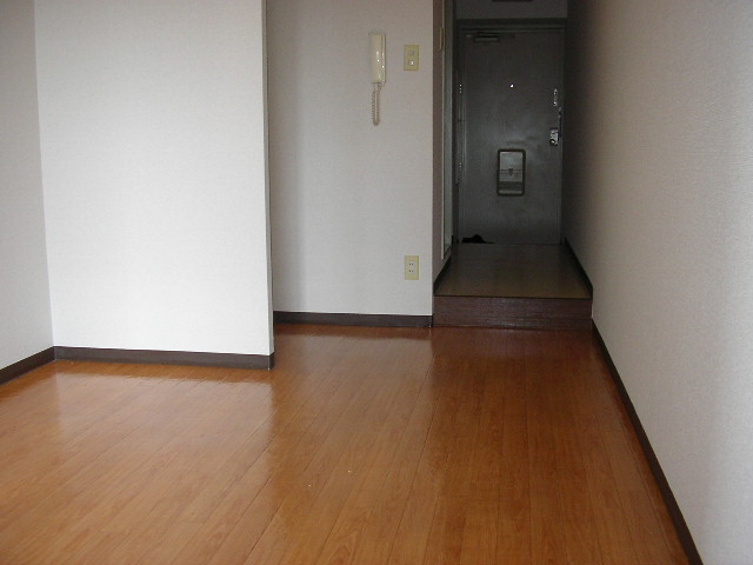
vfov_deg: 37.7
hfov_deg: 49.0
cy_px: 282
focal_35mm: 38
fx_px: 827
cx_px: 376
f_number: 2.9
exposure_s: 1/49
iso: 80
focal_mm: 5.8
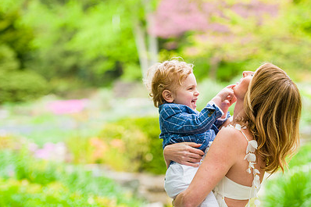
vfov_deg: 9.0
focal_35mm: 153
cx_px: 186
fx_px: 1321
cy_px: 104
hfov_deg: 13.4
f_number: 3.2
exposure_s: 1/320
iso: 200
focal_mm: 105
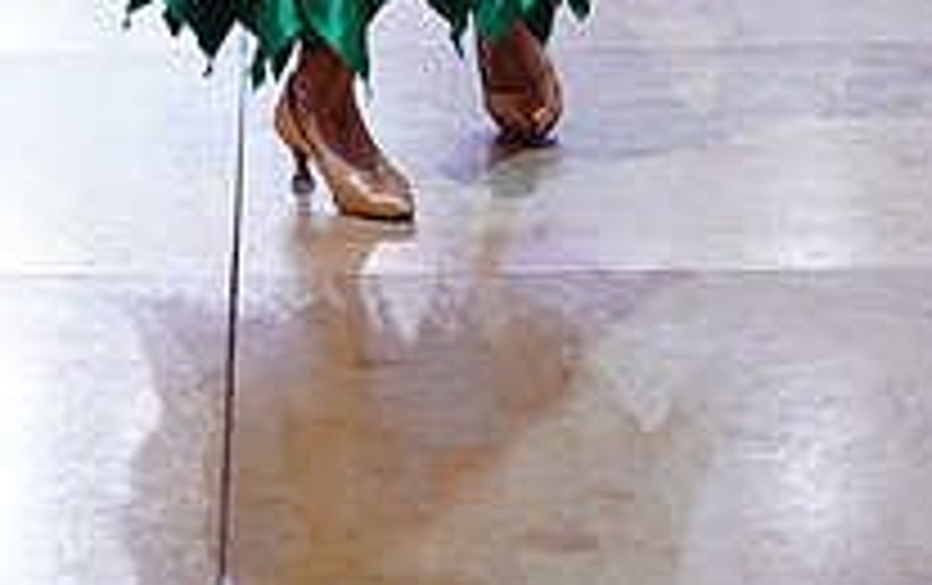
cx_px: 245
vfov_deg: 7.2
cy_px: -711
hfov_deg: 12.0
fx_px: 4426
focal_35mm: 174
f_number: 2
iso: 200
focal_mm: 61
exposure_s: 1/320
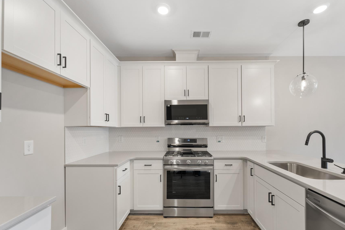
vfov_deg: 73.5
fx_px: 153
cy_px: 129
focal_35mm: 16
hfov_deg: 96.6
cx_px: 183
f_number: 6.3
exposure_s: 1/2
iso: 400
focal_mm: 14
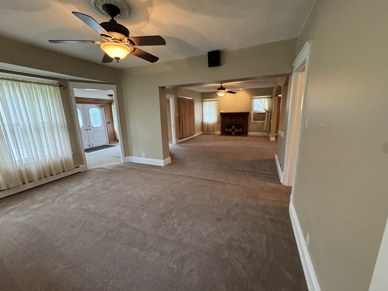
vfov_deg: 85.7
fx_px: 157
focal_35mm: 14
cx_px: 194
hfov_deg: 102.1
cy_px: 146
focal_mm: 2.22
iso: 500
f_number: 2.2
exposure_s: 1/60
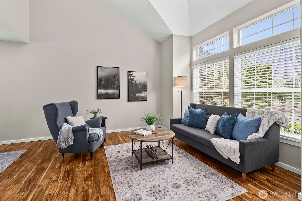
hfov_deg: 100.4
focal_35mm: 15
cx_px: 151
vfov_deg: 77.4
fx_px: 126
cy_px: 100
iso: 1000
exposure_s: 1/5
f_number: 7.1
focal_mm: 15
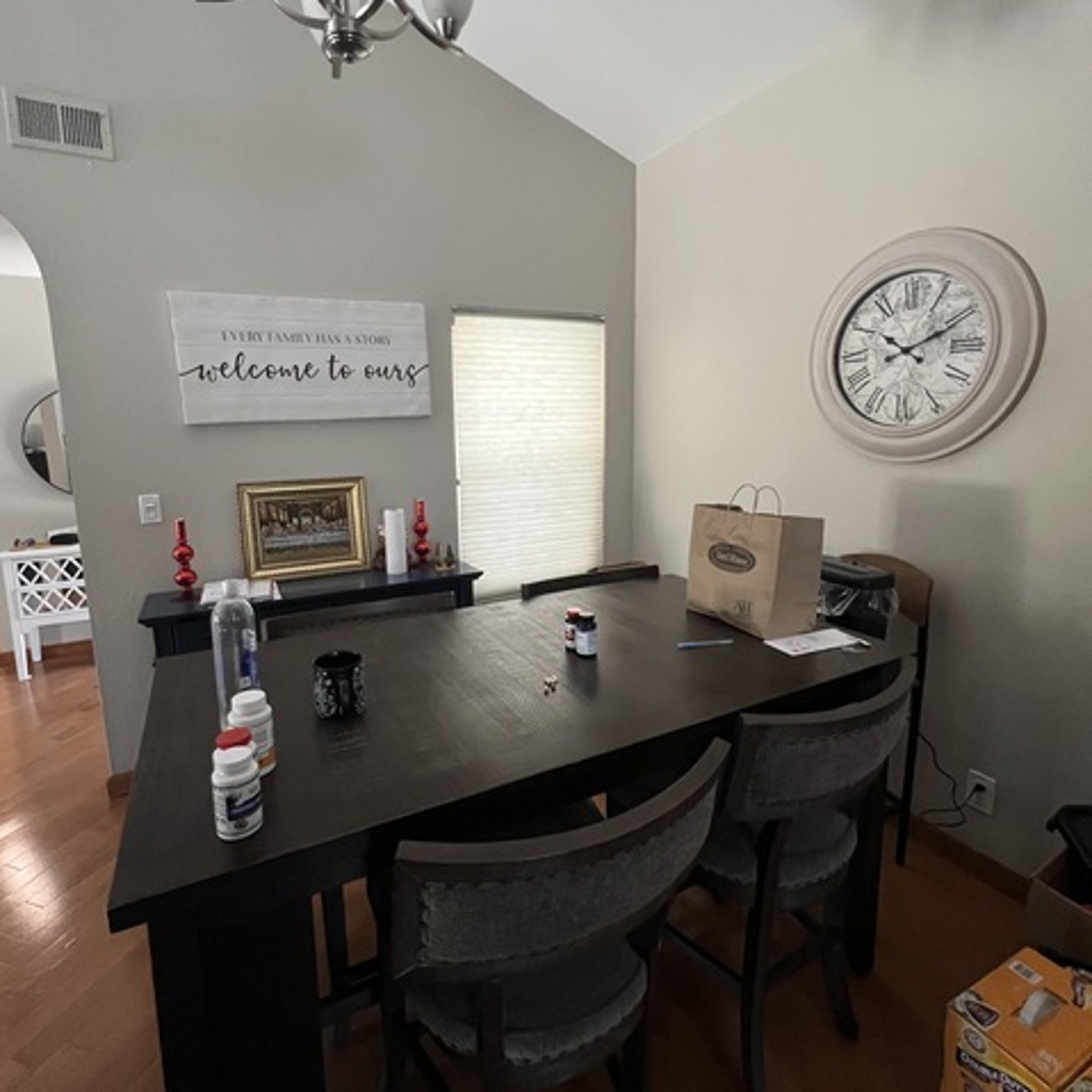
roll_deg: +1.6
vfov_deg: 87.4
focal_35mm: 16
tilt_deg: -10.1
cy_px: 519
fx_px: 571
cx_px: 524
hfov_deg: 87.4
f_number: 1.8
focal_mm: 1.57
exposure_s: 1/60
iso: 500
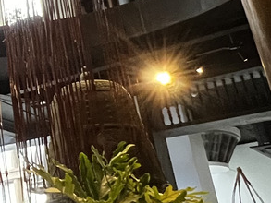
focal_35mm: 71
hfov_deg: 22.8
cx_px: -126
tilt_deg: +27.2
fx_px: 556
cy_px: 4
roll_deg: +0.6
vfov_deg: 20.1
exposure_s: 1/50
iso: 800
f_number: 1.8
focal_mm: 1.57
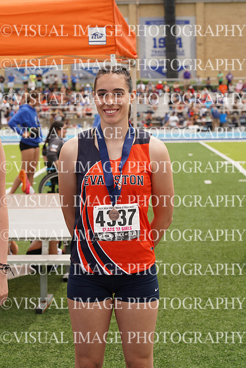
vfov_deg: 19.5
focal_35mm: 105
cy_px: 184
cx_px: 123
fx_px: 1076
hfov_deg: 13.0
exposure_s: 1/200
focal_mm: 105
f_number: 8
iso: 100
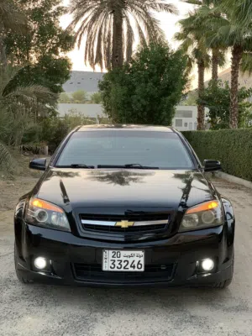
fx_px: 505
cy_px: 168
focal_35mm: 52
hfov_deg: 28.0
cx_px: 126
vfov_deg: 36.8
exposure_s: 1/122
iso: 80
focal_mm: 6
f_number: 2.4
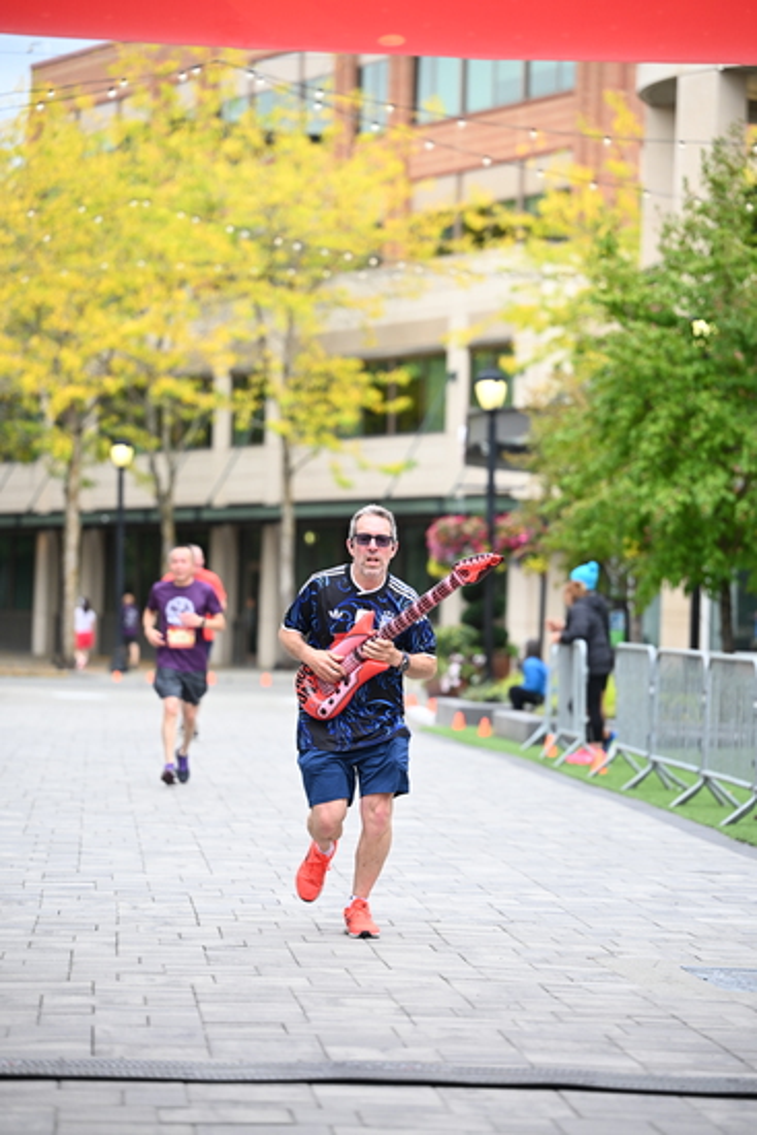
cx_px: 378
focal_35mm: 125
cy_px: 568
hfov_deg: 11.0
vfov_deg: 16.4
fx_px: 3940
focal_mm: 125
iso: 640
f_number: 2.8
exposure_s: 1/1600
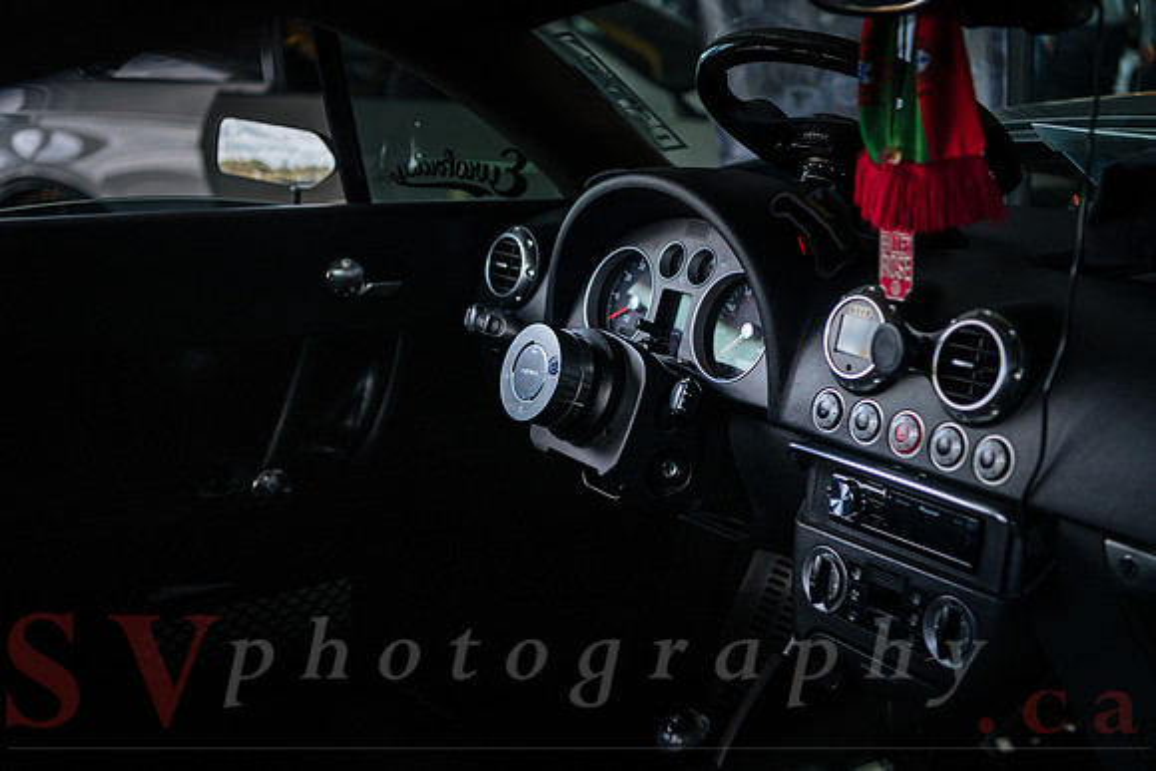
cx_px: 579
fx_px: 1549
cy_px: 386
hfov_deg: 40.9
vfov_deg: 28.0
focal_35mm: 48
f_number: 2.8
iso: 320
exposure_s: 1/125
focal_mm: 48
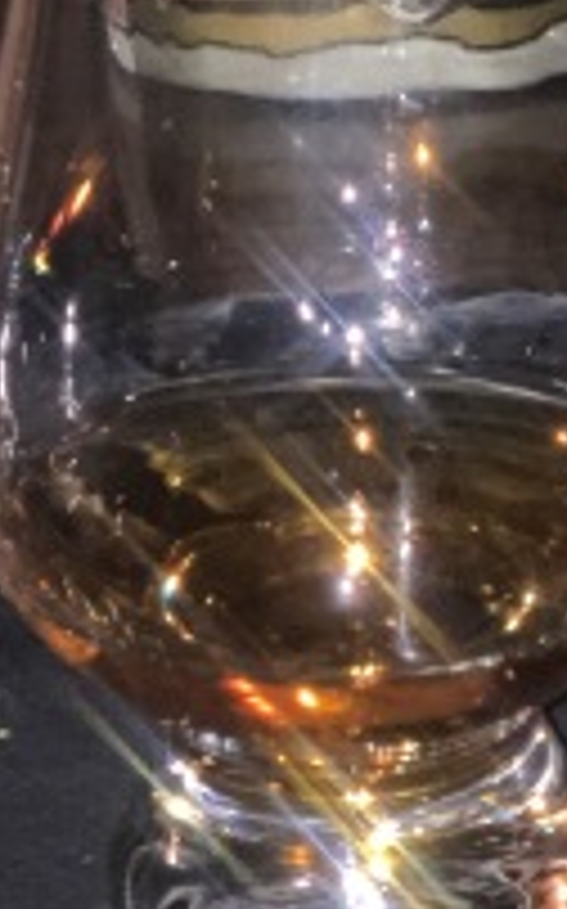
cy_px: 144
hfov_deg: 7.5
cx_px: 410
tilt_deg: -20.1
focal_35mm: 175
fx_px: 4333
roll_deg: +1.2
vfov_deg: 11.9
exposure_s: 1/32
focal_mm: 6
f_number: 2.4
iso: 160
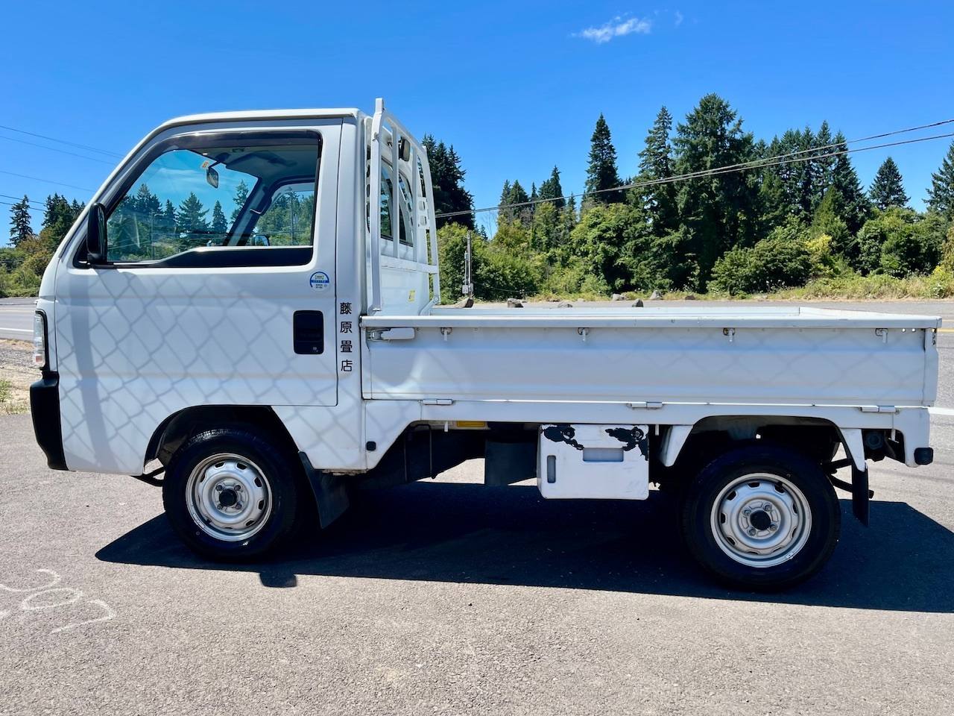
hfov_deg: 69.4
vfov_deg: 54.9
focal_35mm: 25
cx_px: 477
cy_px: 358
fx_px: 689
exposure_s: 1/2049
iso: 32
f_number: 1.6
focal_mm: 5.1
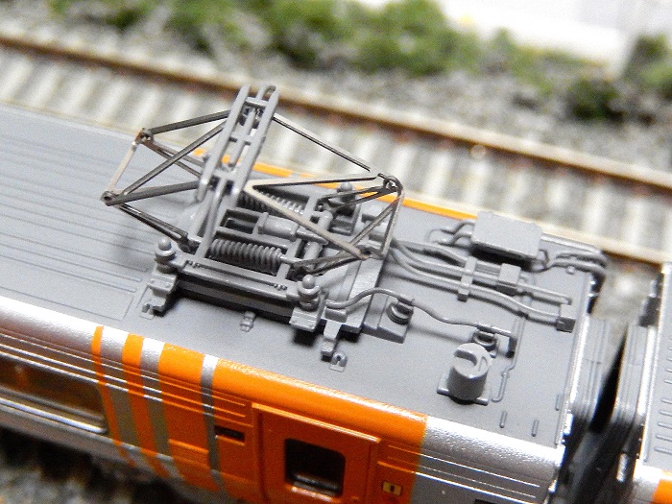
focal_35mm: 51
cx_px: 336
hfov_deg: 37.5
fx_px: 990
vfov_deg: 28.6
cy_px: 252
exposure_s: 1/60
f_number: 4.5
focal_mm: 9.2
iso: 3200
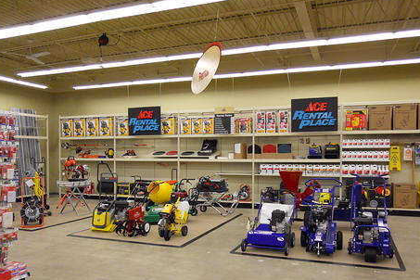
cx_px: 207
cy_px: 156
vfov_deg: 43.5
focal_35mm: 30
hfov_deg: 61.9
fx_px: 350
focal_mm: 5
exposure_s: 1/125
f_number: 2.7
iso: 500
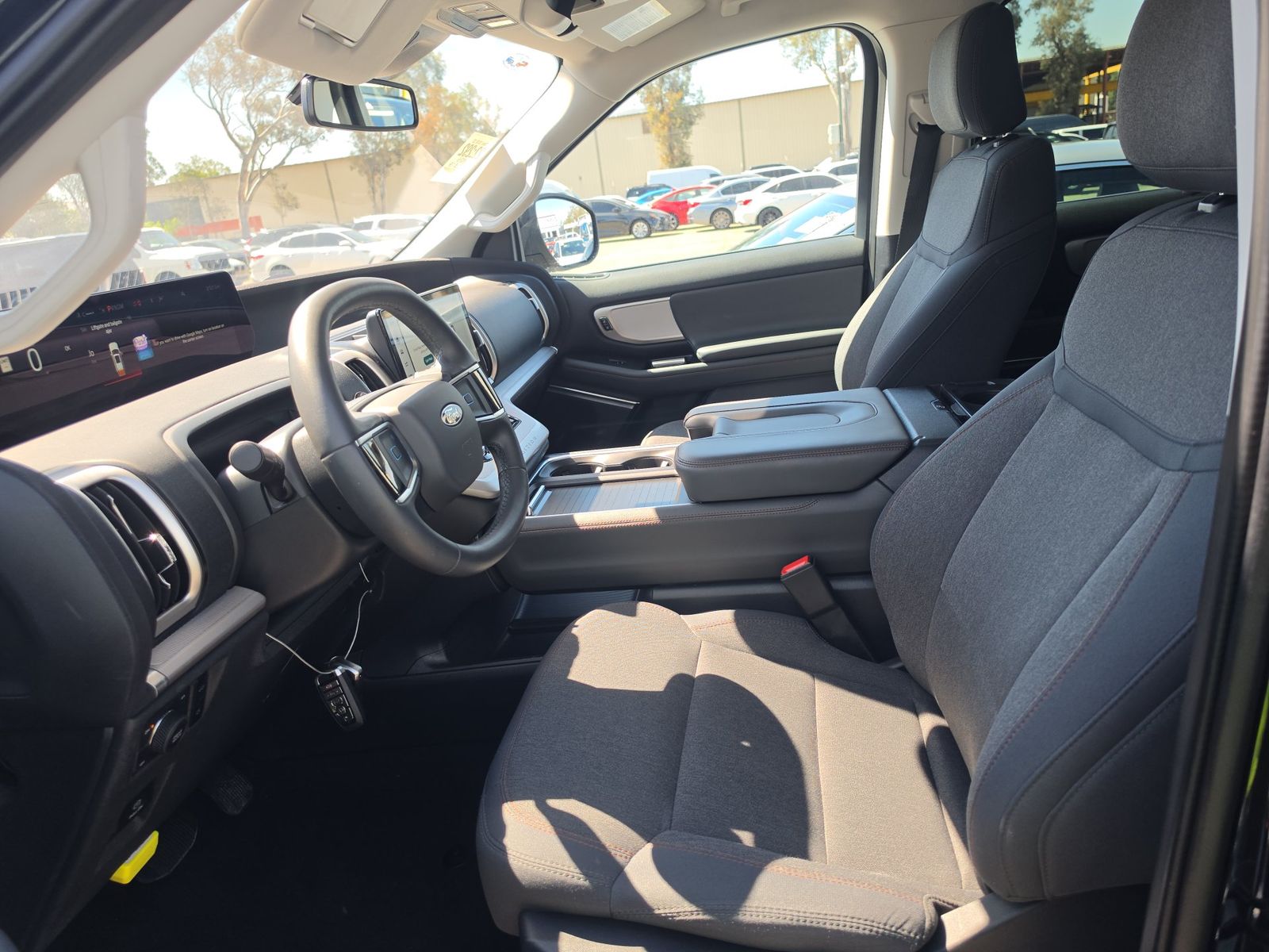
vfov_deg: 58.9
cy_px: 476
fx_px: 843
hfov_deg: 73.9
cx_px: 634
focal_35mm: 23
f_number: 1.4
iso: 10
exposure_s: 1/119
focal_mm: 6.5
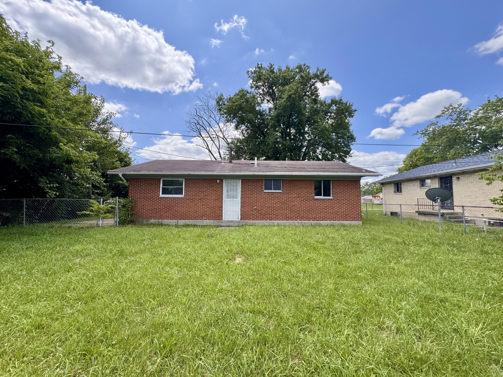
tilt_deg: +2.7
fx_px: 203
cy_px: 188
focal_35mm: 14
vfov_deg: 85.7
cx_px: 252
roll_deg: -1.3
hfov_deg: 102.1
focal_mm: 2.22
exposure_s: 1/899
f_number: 2.2
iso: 50
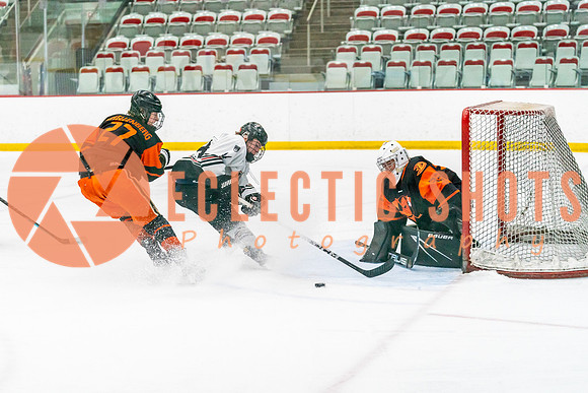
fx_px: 1474
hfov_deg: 22.5
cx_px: 254
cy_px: 215
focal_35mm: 90
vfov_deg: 15.2
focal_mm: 70
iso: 3200
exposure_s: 1/1250
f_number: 2.8
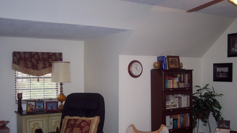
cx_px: 118
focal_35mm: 42
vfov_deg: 28.2
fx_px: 264
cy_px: 89
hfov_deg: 48.4
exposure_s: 1/30
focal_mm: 8
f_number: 2.8
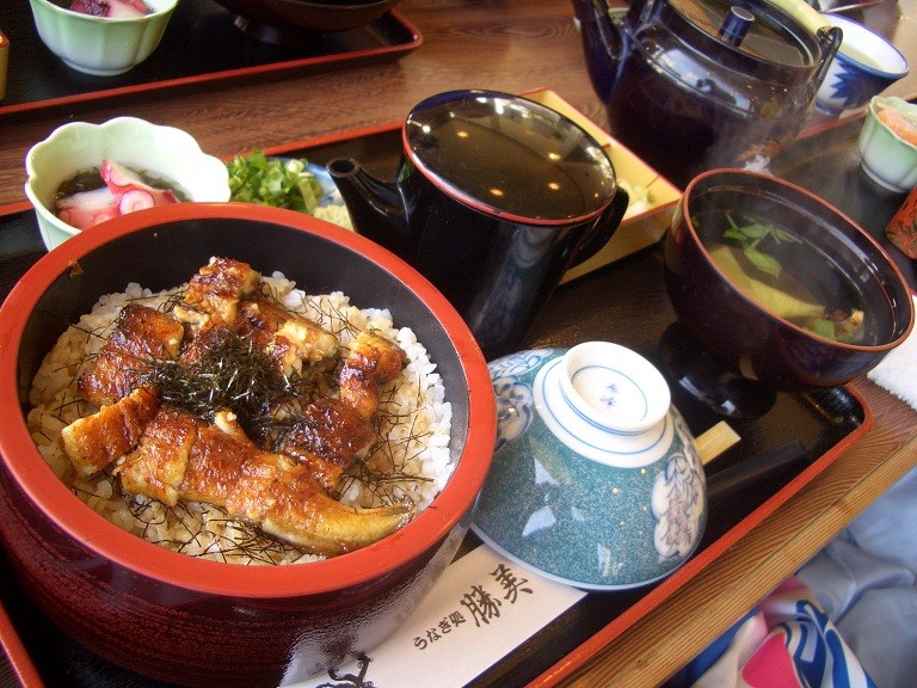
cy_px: 344
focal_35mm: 35
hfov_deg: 52.6
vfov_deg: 40.7
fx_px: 927
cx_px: 458
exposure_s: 1/60
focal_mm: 5.8
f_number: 2.6
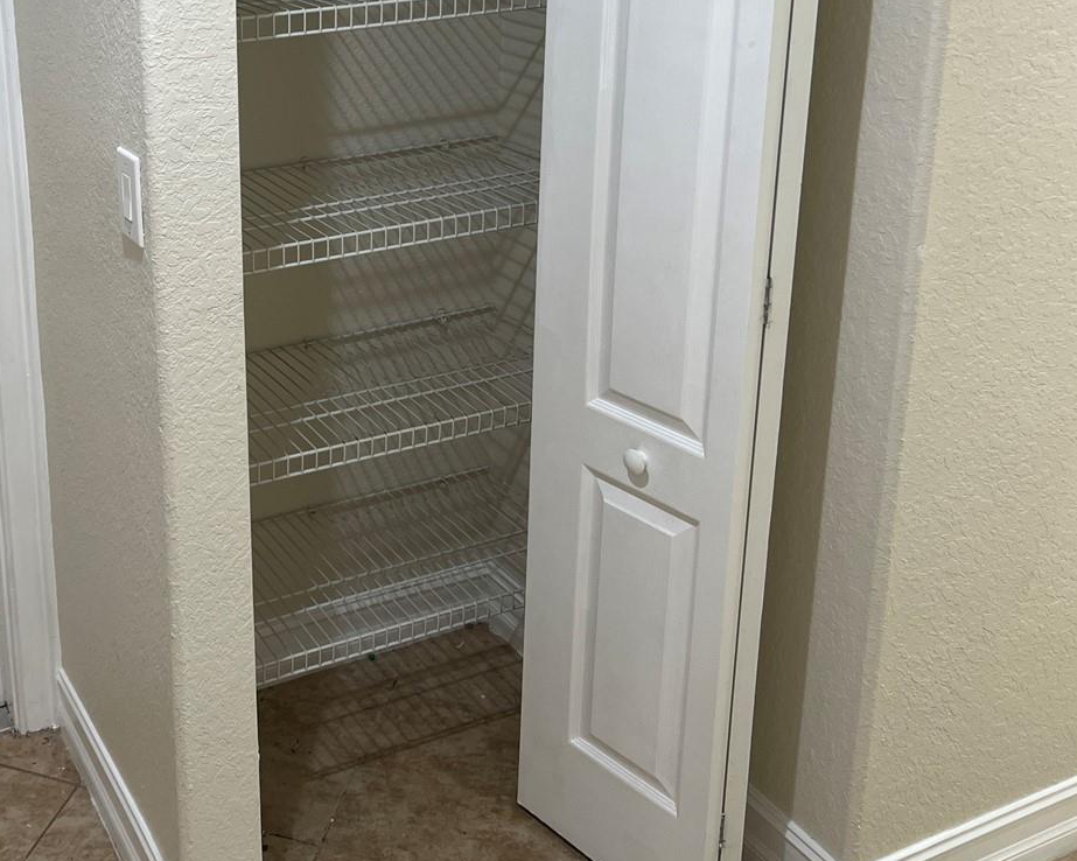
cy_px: 204
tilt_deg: -18.0
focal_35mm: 44
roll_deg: +2.0
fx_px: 1402
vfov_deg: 33.4
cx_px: 197
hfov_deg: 40.1
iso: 80
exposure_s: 1/60
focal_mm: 5.7
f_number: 1.5
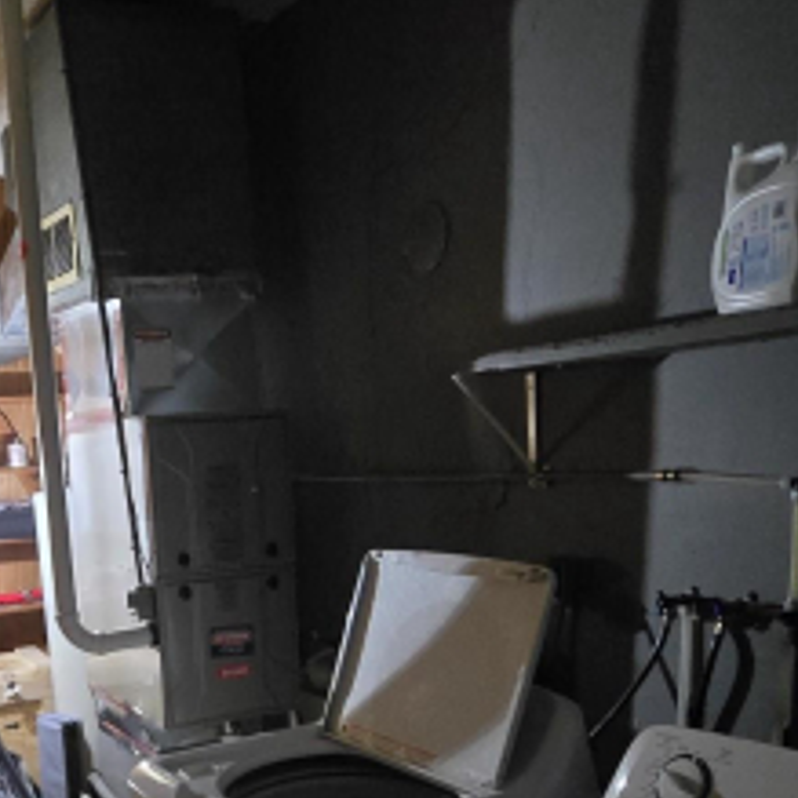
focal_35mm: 35
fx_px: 913
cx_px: 208
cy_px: 632
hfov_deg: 45.7
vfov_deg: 45.0
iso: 1600
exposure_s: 1/24
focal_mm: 2.2
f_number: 2.2
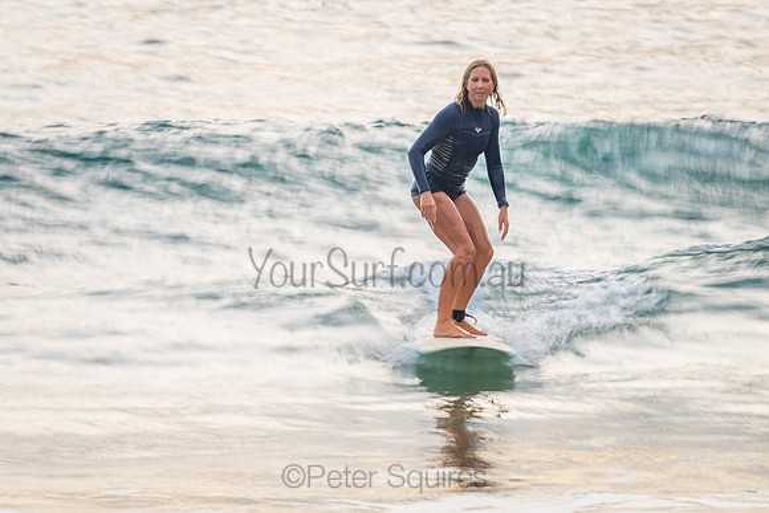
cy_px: 268
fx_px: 12945
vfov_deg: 2.3
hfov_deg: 3.4
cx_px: 444
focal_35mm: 606
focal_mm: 500
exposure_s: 1/20
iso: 31
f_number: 18
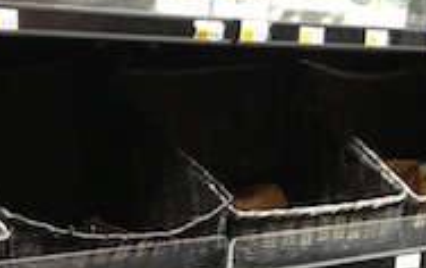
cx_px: 304
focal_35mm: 138
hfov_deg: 15.1
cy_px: 290
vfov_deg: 9.4
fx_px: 1604
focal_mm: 4.28
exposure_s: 1/20
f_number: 2.4
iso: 125
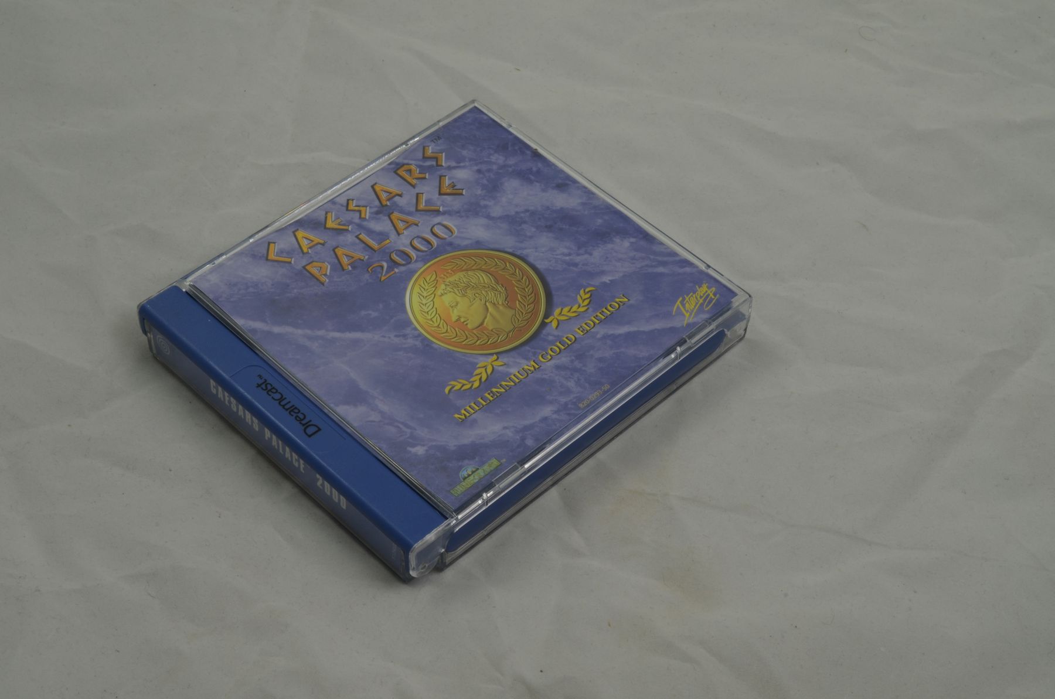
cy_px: 350
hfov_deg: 33.5
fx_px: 1755
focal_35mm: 60
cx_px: 528
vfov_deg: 22.5
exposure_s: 1/3
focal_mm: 40
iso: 100
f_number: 20
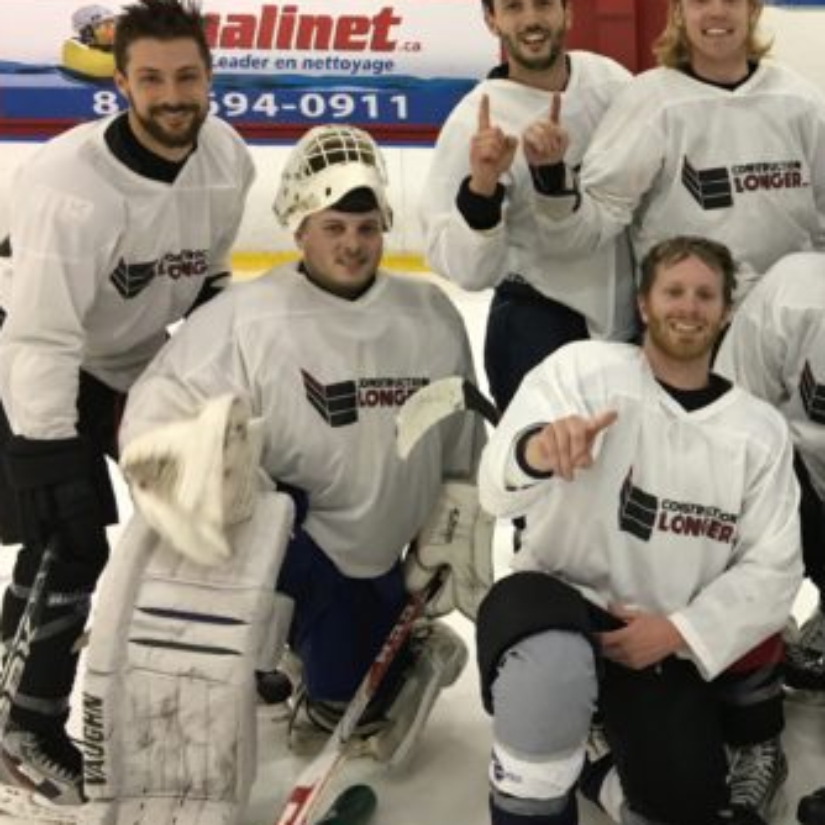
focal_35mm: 59
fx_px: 1591
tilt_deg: -8.4
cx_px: 865
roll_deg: -0.1
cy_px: 346
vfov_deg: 29.0
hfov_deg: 27.1
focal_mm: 4.15
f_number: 2.2
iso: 80
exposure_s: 1/30
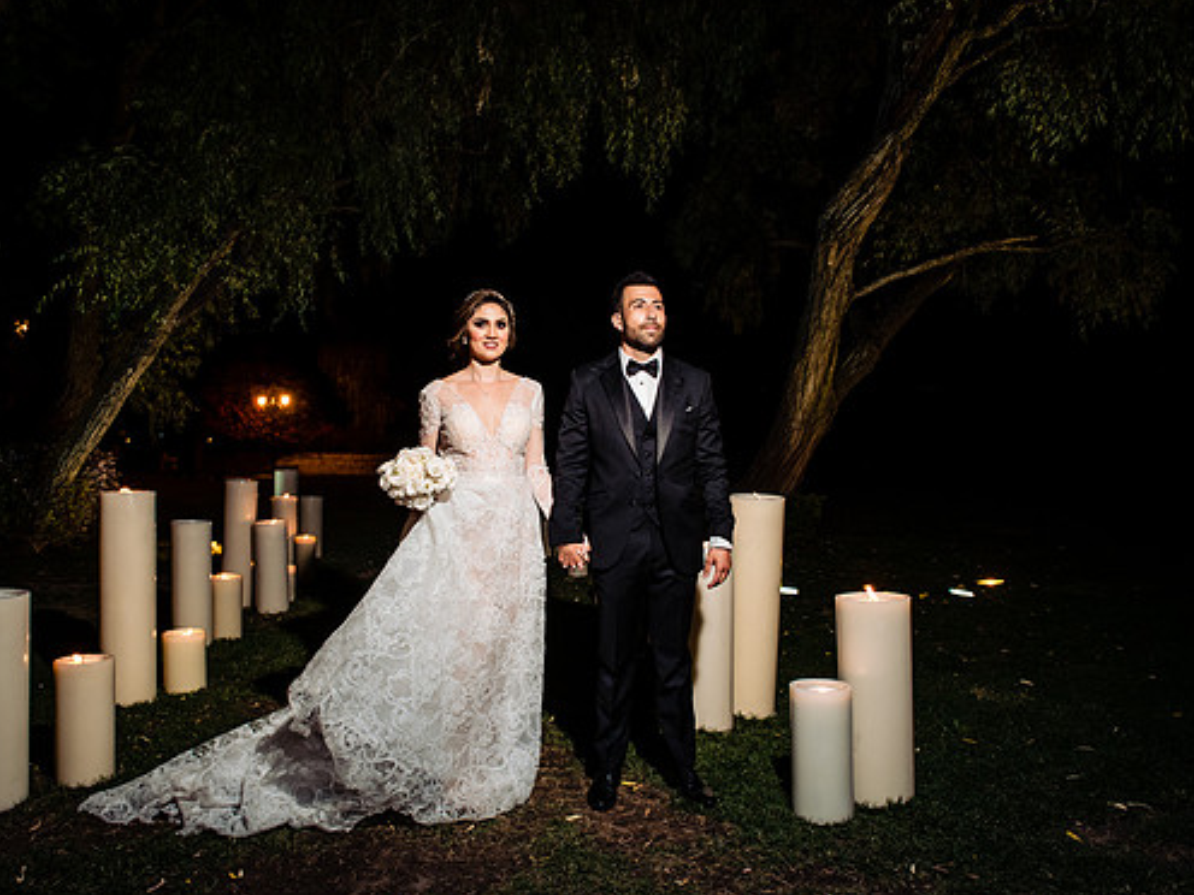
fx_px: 931
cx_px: 554
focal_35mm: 27
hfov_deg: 65.2
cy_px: 434
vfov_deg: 51.3
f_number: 7.1
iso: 1600
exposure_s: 1/60
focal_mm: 24
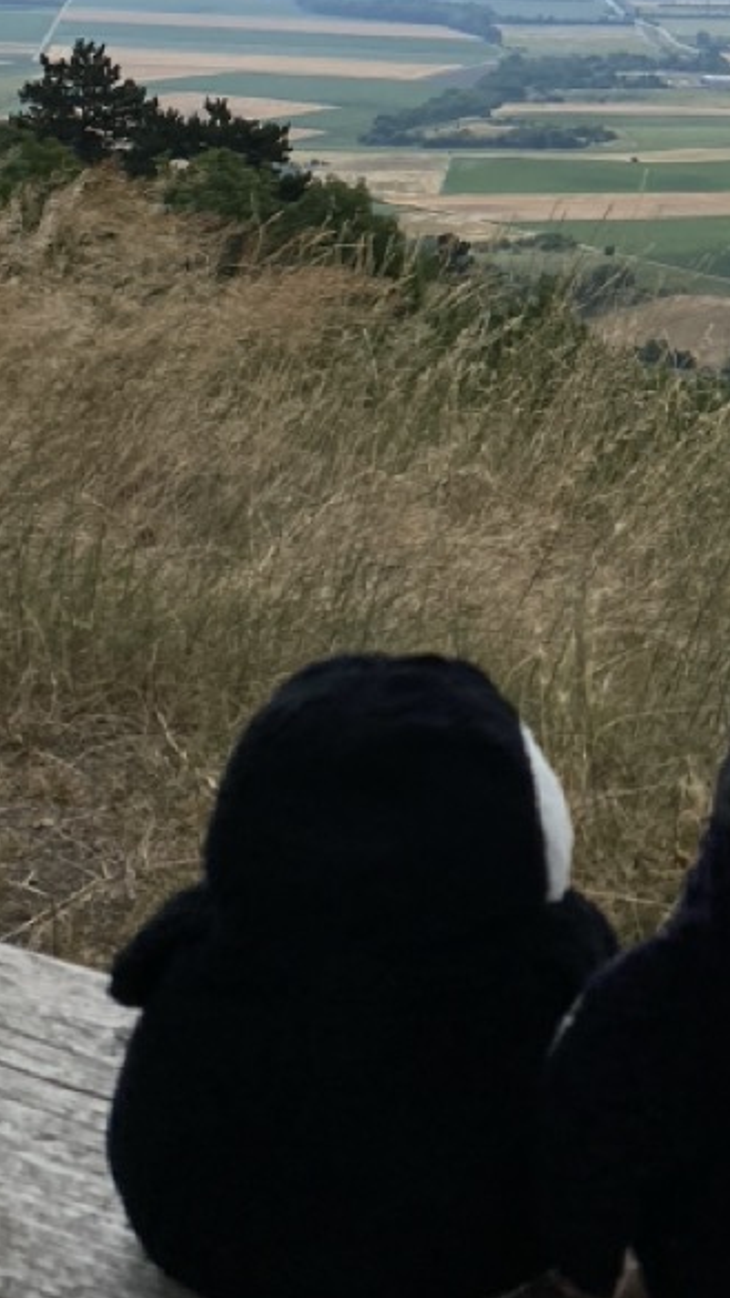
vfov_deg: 33.0
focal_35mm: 62
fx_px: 2134
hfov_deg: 18.7
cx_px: 803
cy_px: 275
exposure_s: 1/16393
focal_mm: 4.25
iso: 40
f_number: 1.8
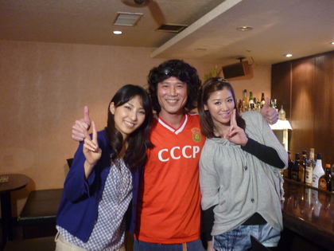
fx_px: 318
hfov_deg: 55.4
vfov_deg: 42.9
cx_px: 167
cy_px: 126
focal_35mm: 33
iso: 400
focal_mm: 5.5
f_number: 2.8
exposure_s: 1/8
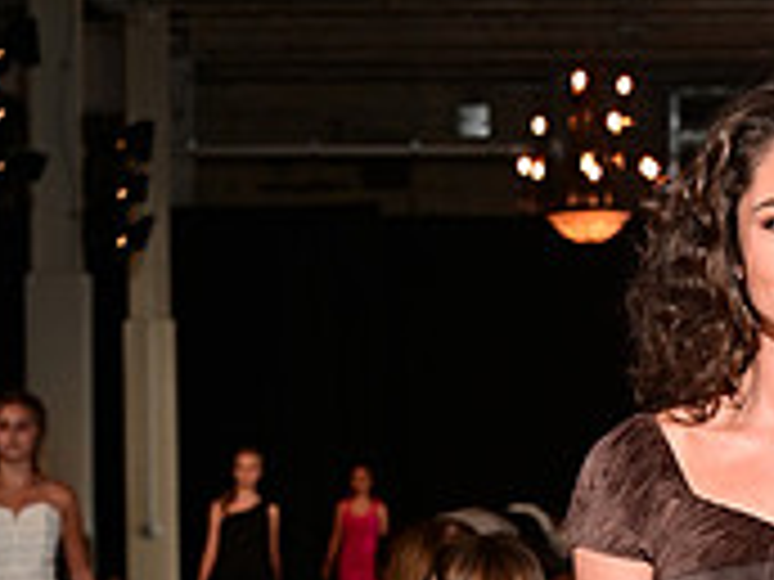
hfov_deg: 8.7
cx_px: 837
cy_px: 1138
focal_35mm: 227
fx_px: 5076
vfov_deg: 6.4
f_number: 6.3
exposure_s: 1/125
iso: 1000
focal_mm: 70
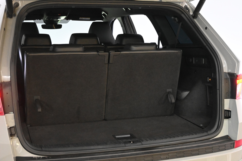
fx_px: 373
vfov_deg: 24.4
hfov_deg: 35.9
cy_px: 80
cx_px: 121
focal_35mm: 56
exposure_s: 1/60
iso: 6400
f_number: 5.3
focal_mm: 37
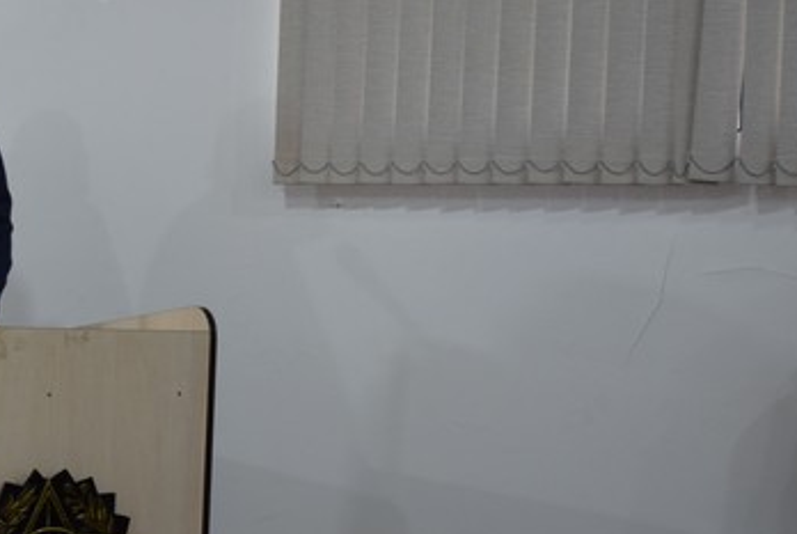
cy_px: 293
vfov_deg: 23.4
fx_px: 1286
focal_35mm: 58
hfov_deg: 32.5
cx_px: 57
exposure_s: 1/60
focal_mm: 18
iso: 400
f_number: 4
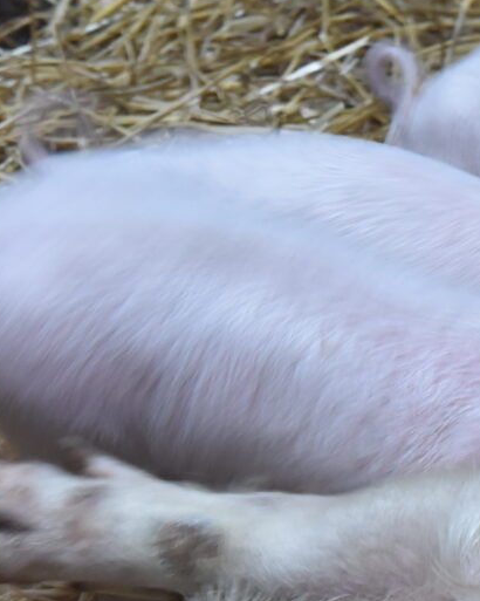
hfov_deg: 5.6
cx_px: 853
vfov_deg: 7.1
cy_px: 311
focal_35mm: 272
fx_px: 4833
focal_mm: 58
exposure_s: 1/13
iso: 1600
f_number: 4.5
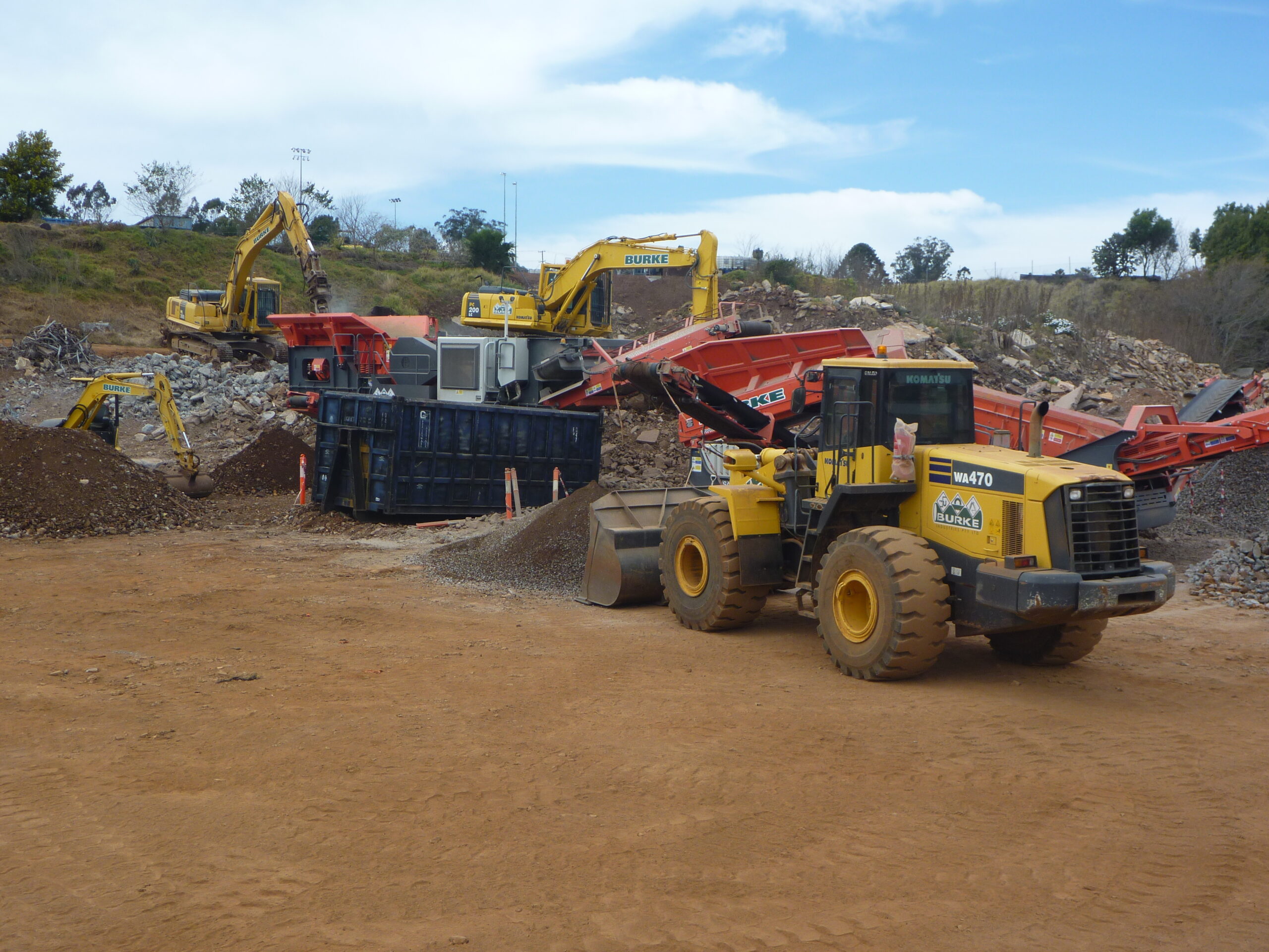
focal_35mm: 41
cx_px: 634
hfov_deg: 45.8
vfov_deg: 35.1
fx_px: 1503
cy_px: 476
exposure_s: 1/400
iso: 80
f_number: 4.2
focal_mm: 7.4
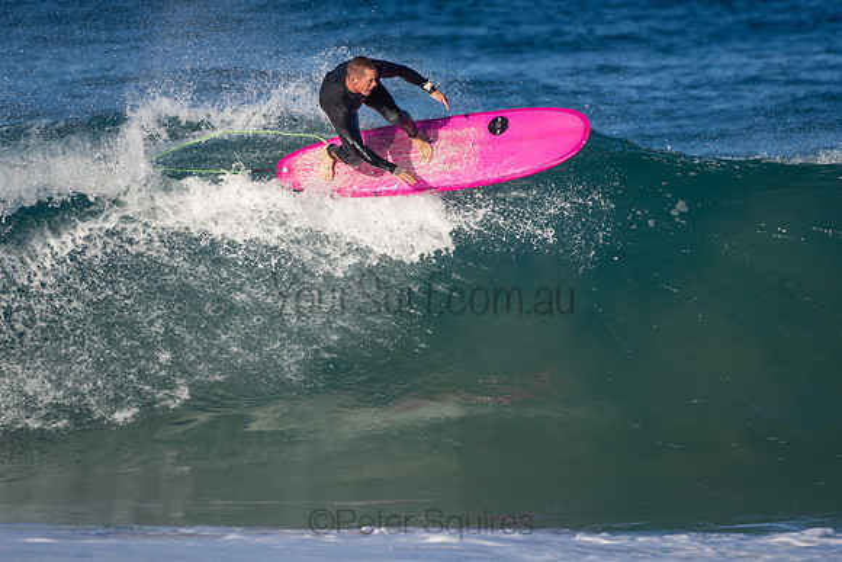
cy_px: 281
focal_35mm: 750
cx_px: 421
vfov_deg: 1.8
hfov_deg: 2.7
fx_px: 17545
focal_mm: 500
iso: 200
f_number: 5.6
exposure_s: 1/1250
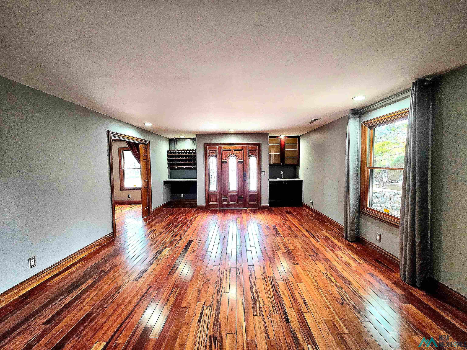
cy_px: 175
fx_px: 175
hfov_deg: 106.2
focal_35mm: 13
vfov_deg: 89.9
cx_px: 234
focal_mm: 1.7
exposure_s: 1/60.2
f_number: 2.2
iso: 200
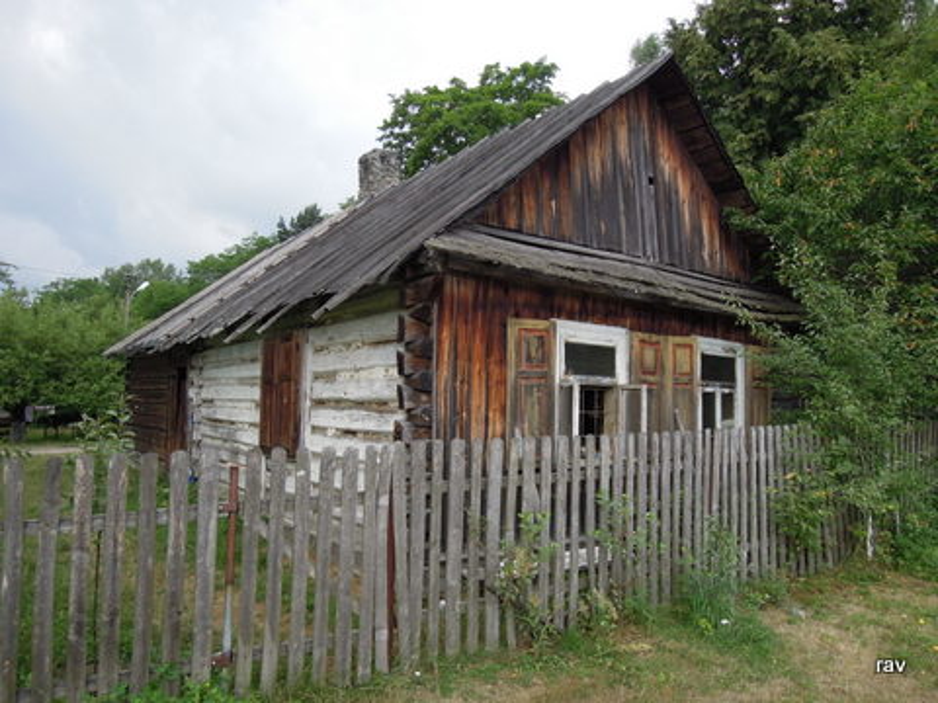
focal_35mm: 24
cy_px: 352
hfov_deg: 71.6
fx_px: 650
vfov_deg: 56.8
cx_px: 469
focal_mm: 4.3
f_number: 2.8
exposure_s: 1/800
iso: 160
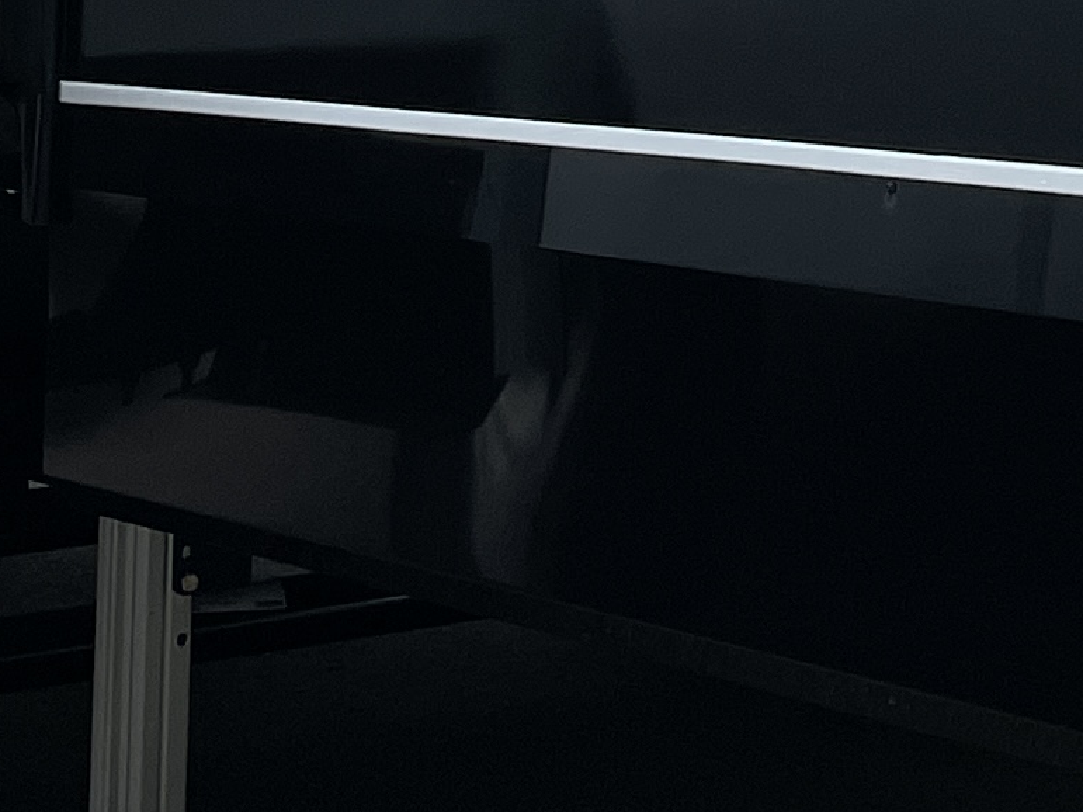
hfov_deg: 14.4
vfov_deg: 9.6
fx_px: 4254
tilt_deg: +13.7
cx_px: 836
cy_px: -1186
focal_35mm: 136
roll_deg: +0.5
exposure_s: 1/1742
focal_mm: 4.2
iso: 32
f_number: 1.6
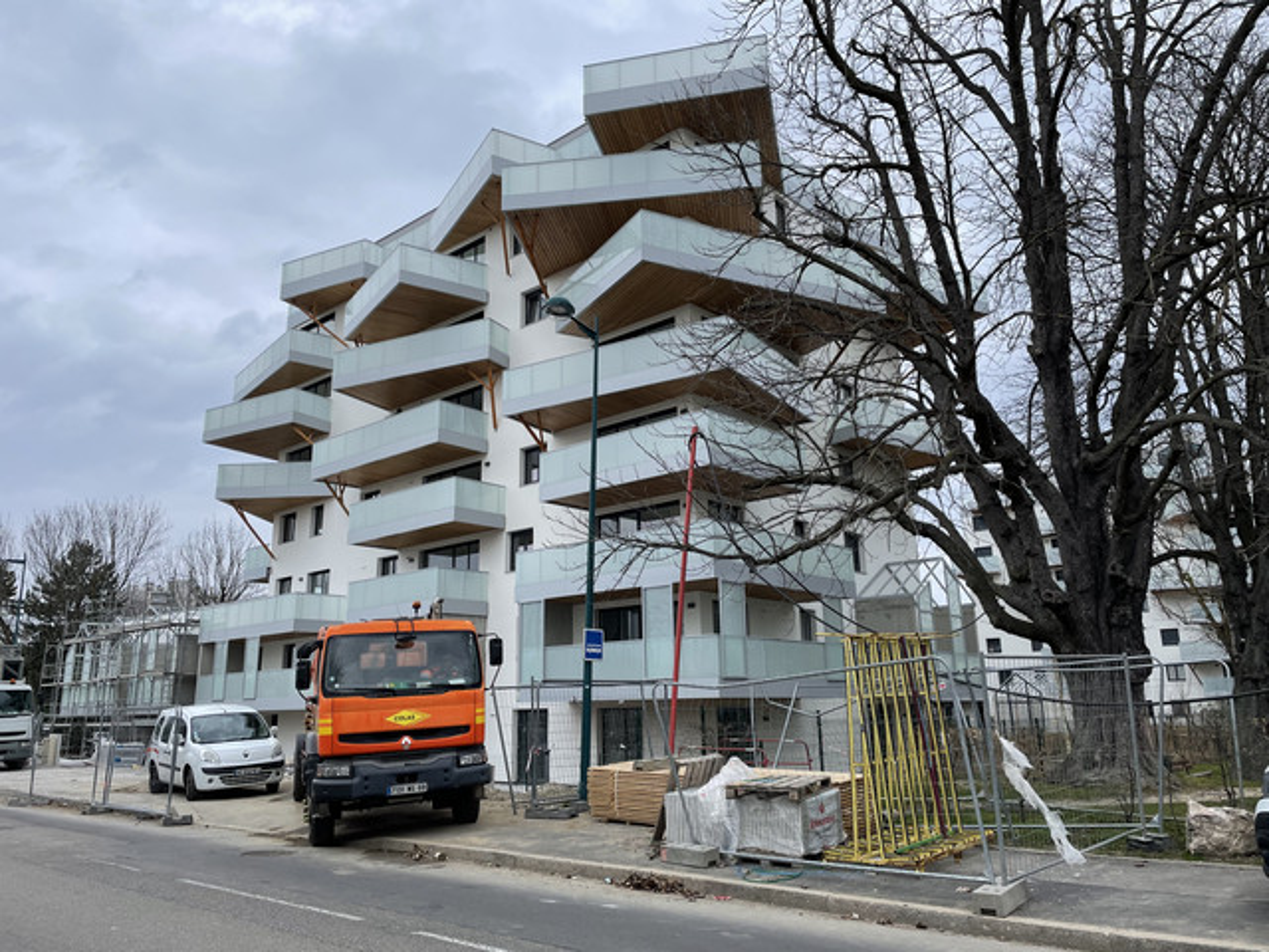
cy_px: 476
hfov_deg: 67.3
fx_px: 953
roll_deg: +1.4
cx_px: 634
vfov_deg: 53.1
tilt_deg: +13.8
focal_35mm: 26
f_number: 1.6
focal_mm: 4.2
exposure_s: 1/849
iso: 32
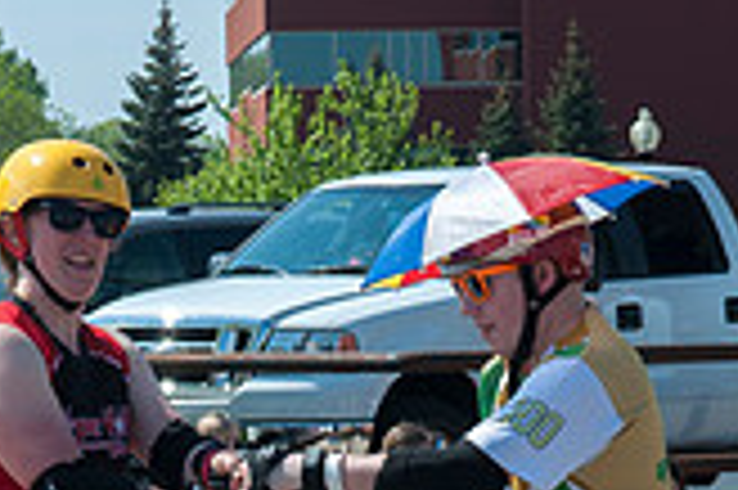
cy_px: 497
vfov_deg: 4.7
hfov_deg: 7.1
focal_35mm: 292
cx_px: 441
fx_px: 5980
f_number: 9
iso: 200
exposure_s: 1/320
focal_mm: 55
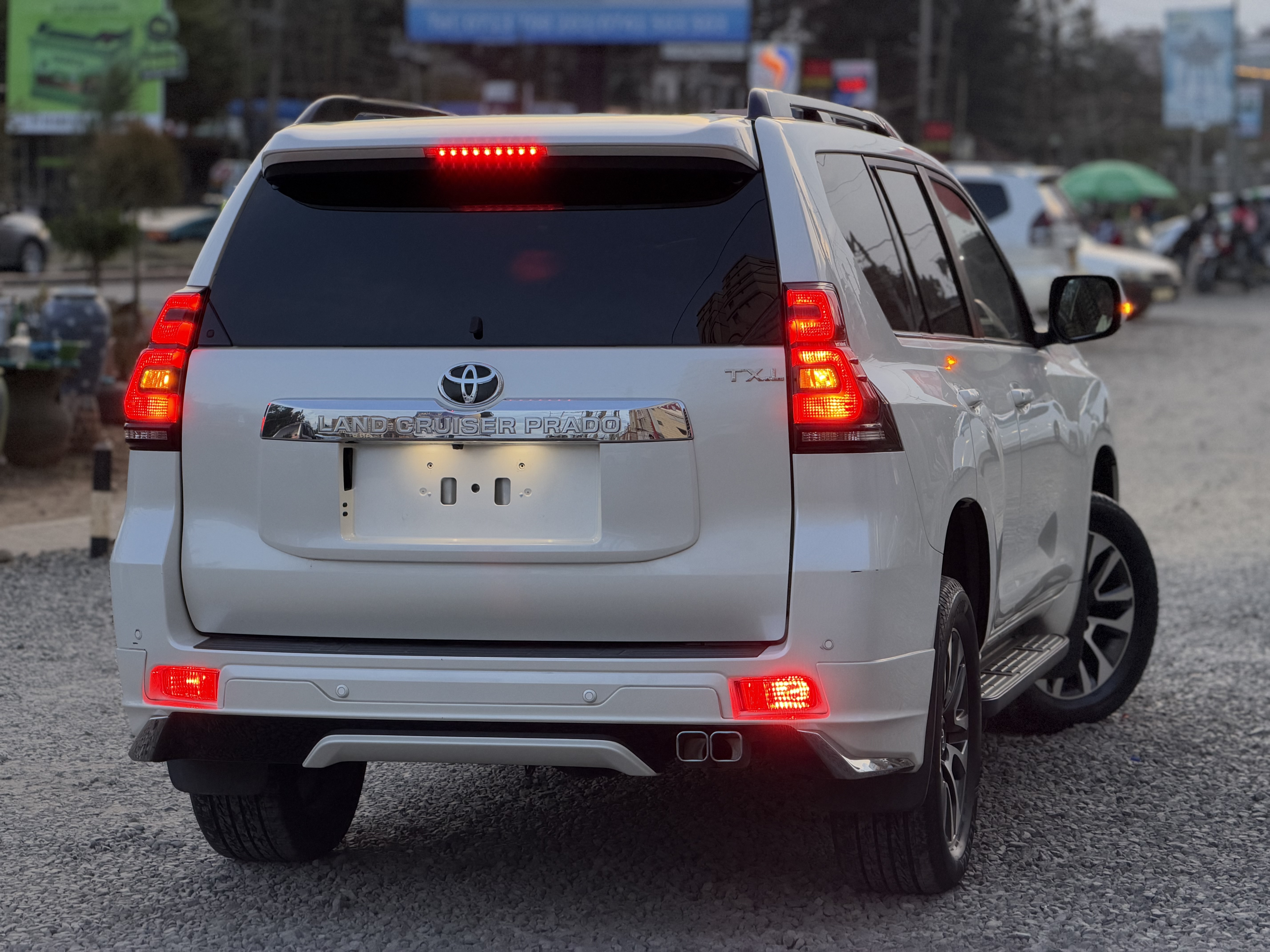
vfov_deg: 14.8
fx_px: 3669
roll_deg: -0.2
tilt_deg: -4.5
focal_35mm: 100
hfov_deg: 19.6
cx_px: 635
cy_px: 476
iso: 400
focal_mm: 16.89
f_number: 2.8
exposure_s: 1/121
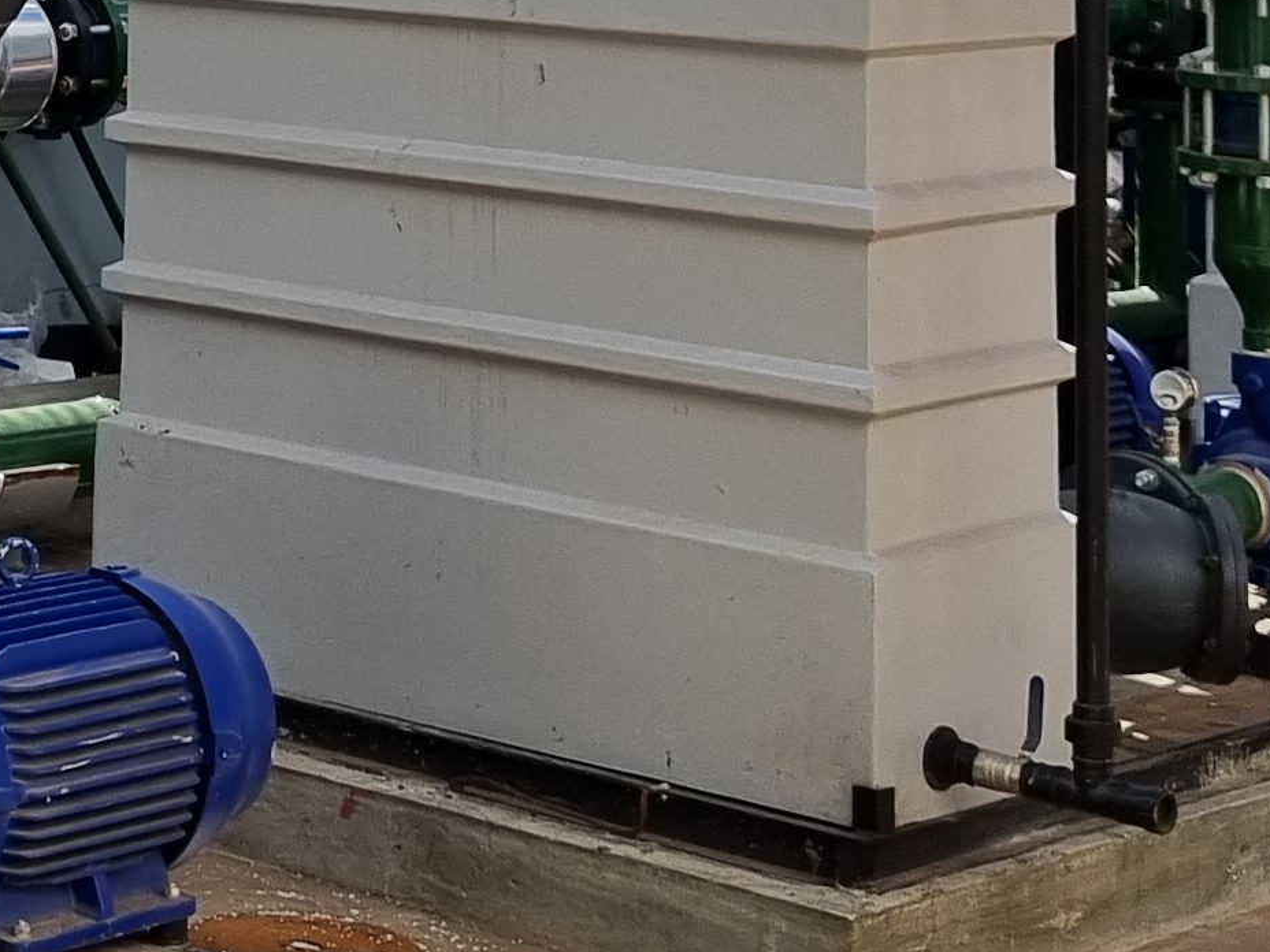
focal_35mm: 113
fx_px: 4146
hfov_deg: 16.9
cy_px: -588
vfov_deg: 12.3
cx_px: -123
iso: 50
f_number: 1.8
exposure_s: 1/2136
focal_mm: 5.4
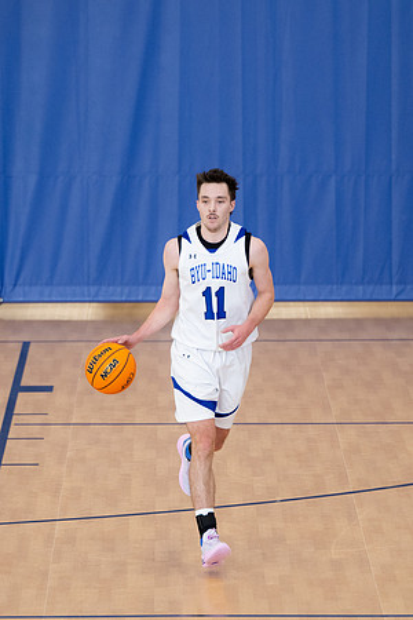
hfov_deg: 5.5
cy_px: 333
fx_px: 4274
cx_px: 188
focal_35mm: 248
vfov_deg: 8.3
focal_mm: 135
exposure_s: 1/500
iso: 2000
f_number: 2.8
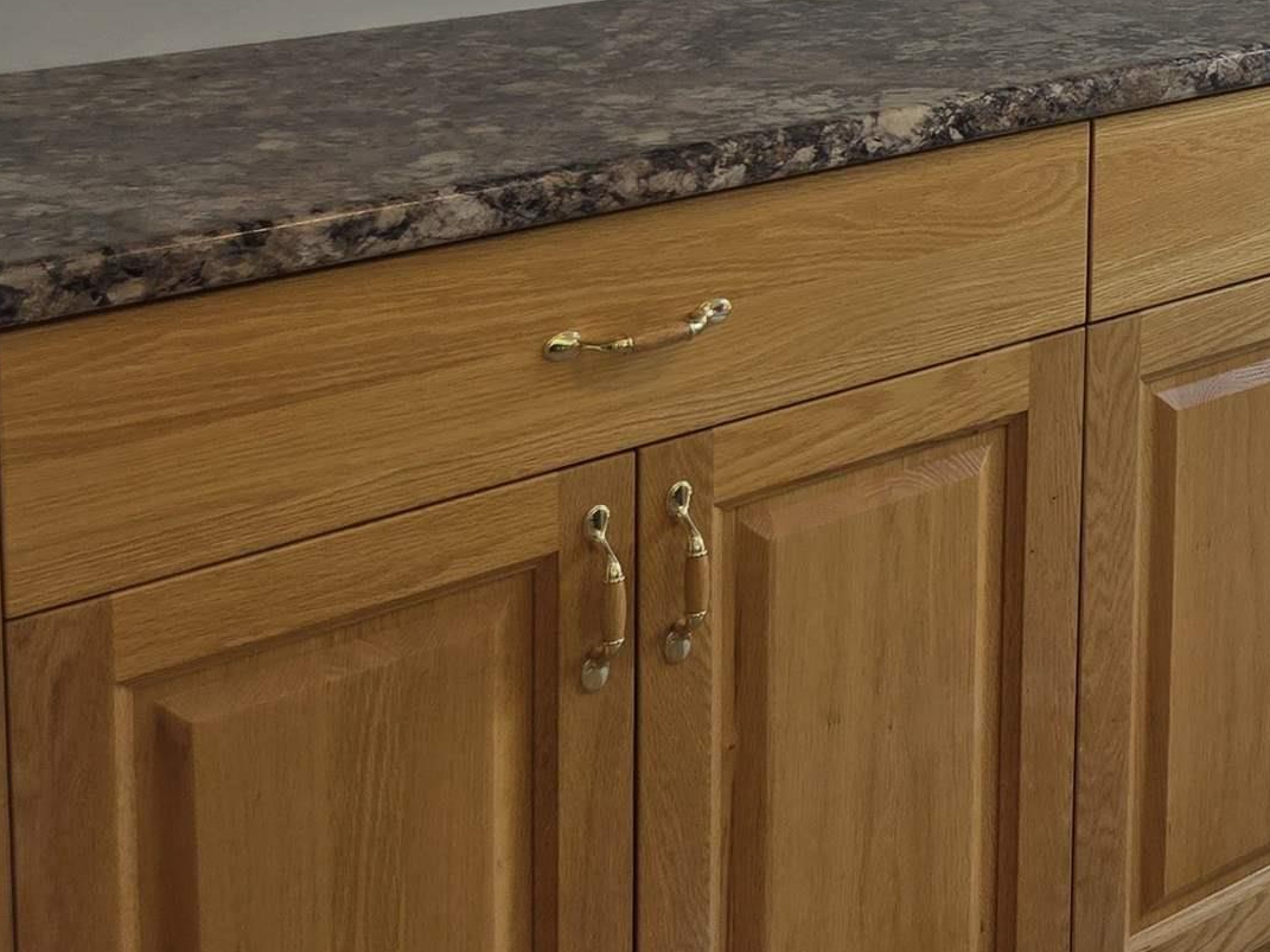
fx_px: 2421
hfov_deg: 25.3
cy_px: -178
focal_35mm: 66
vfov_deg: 20.8
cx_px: 1663
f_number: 1.8
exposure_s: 1/120
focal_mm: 5.4
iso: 25
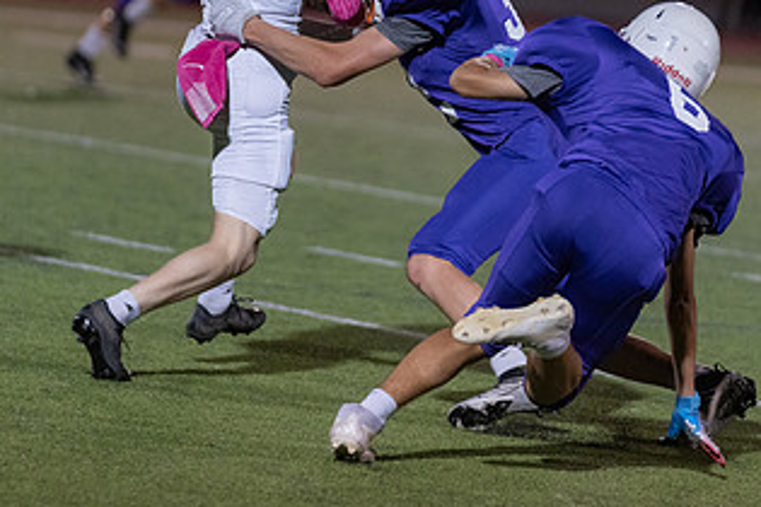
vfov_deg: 4.2
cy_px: 59
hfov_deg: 6.2
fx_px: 6975
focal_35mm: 330
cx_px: 309
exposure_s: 1/1250
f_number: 2.8
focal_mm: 179
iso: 3200
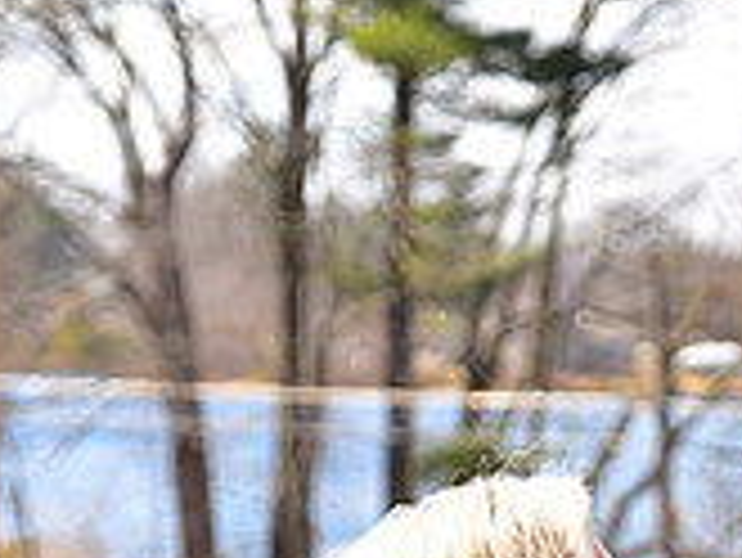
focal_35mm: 263
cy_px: 844
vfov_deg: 5.6
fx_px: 5642
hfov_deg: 7.5
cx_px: 818
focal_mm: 78
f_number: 4.5
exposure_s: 1/200
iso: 100
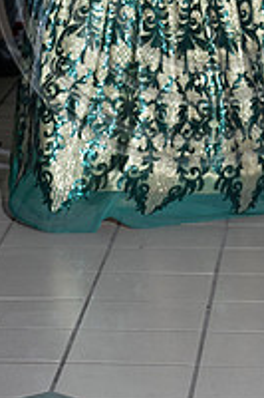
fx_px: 2600
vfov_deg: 8.7
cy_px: -36
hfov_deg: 5.8
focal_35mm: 236
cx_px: 193
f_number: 5.6
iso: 1250
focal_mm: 105
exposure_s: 1/160
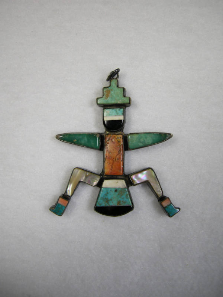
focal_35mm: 36
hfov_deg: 39.7
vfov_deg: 51.4
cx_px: 112
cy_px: 148
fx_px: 309
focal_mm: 7.5
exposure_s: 1/39
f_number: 2.7
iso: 97
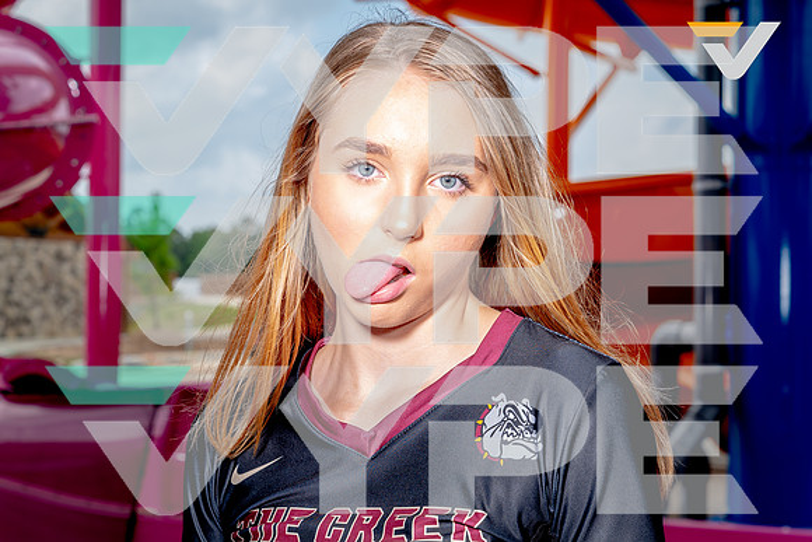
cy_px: 266
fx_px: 1596
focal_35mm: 71
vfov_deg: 19.3
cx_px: 421
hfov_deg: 28.5
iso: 100
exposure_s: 1/125
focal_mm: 67
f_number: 8
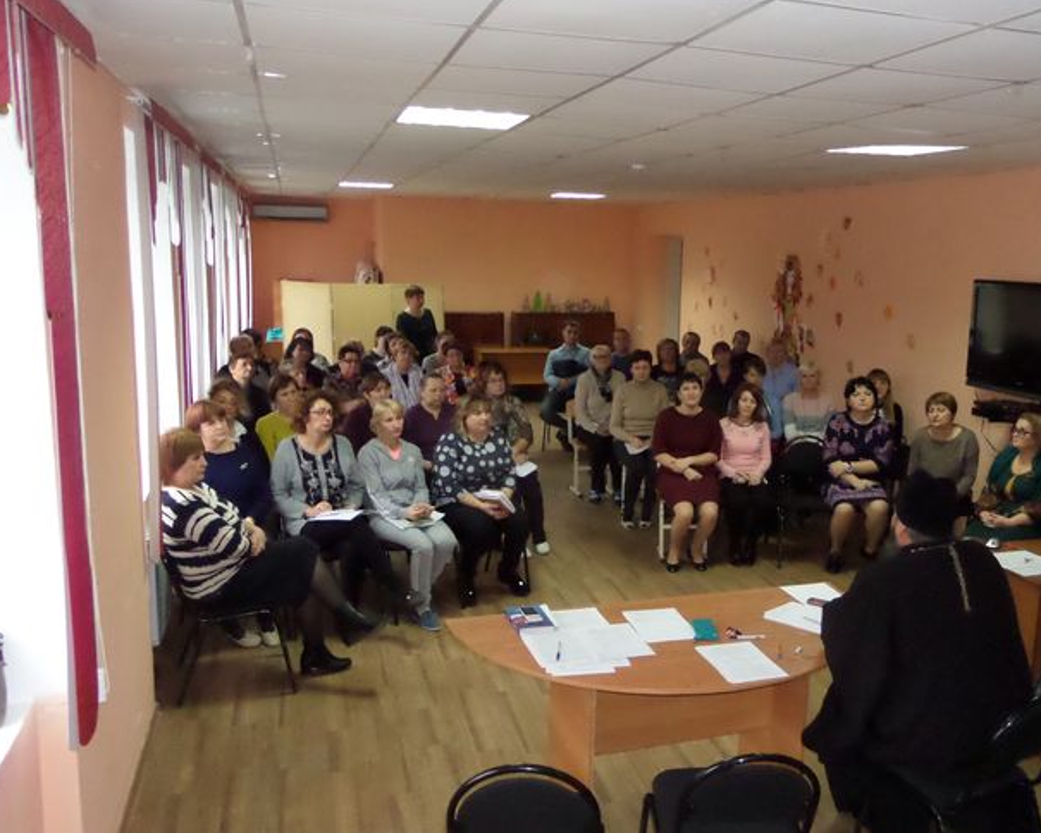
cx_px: 638
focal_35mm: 31
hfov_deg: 56.6
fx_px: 955
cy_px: 427
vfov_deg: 47.1
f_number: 3.2
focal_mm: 4
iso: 480
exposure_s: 1/20
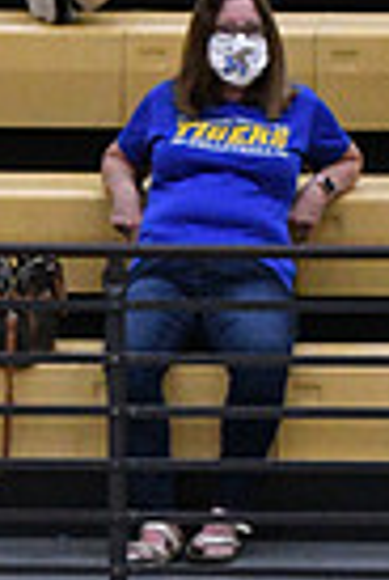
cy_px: 1109
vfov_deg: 2.9
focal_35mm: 710
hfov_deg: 1.9
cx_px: -11
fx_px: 11449
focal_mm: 112
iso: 6400
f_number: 3.2
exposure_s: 1/1250
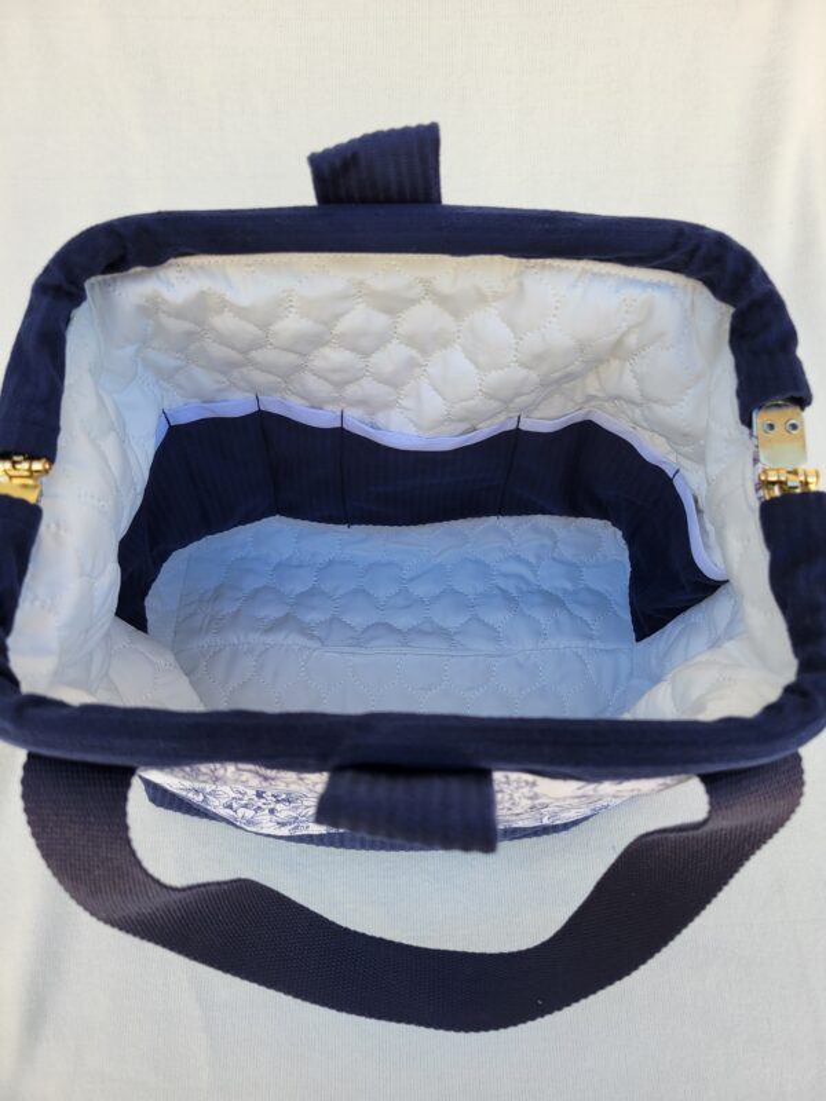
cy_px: 550
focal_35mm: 26
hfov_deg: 53.1
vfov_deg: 67.3
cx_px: 413
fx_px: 827
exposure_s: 1/419
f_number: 1.8
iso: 40
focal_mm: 5.4
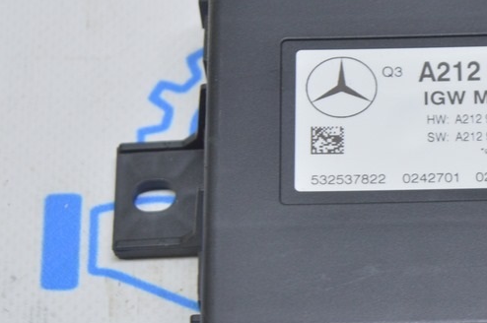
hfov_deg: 12.0
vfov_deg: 8.0
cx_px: 393
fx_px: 2311
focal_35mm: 171
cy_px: 161
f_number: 5.6
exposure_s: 1/20
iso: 400
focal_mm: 55
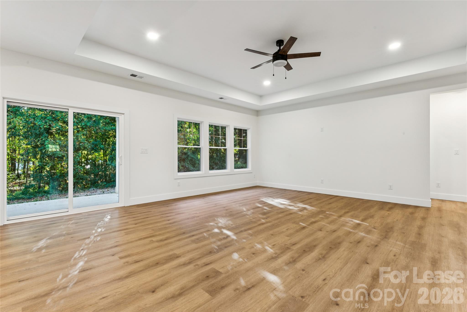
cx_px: 234
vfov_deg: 72.4
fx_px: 213
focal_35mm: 16
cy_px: 156
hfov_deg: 95.3
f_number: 13
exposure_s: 1/2.5
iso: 200
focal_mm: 16.4
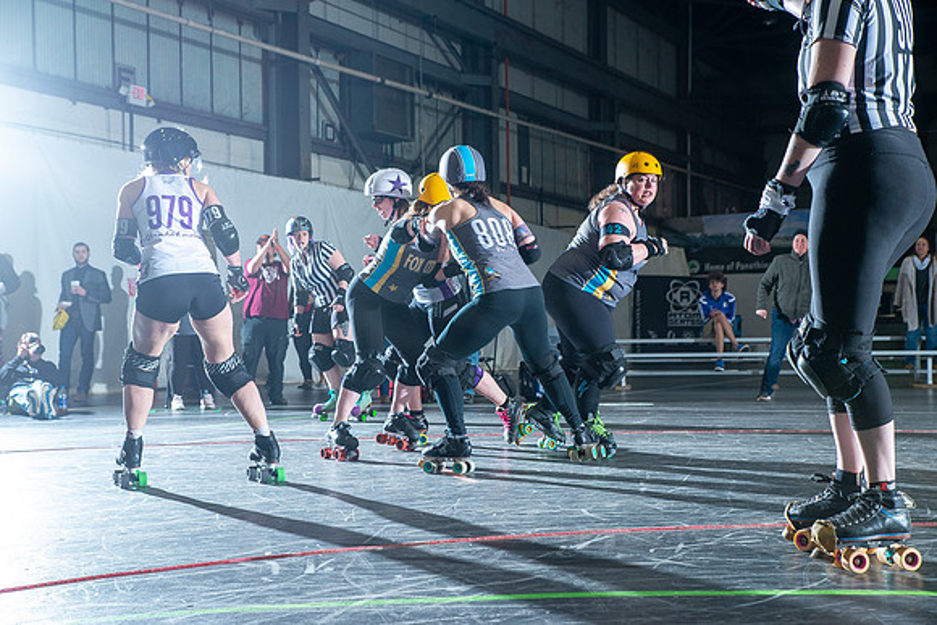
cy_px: 312
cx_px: 468
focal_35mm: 50
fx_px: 1302
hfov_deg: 39.6
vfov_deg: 27.0
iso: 800
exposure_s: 1/160
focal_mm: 50
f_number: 7.1
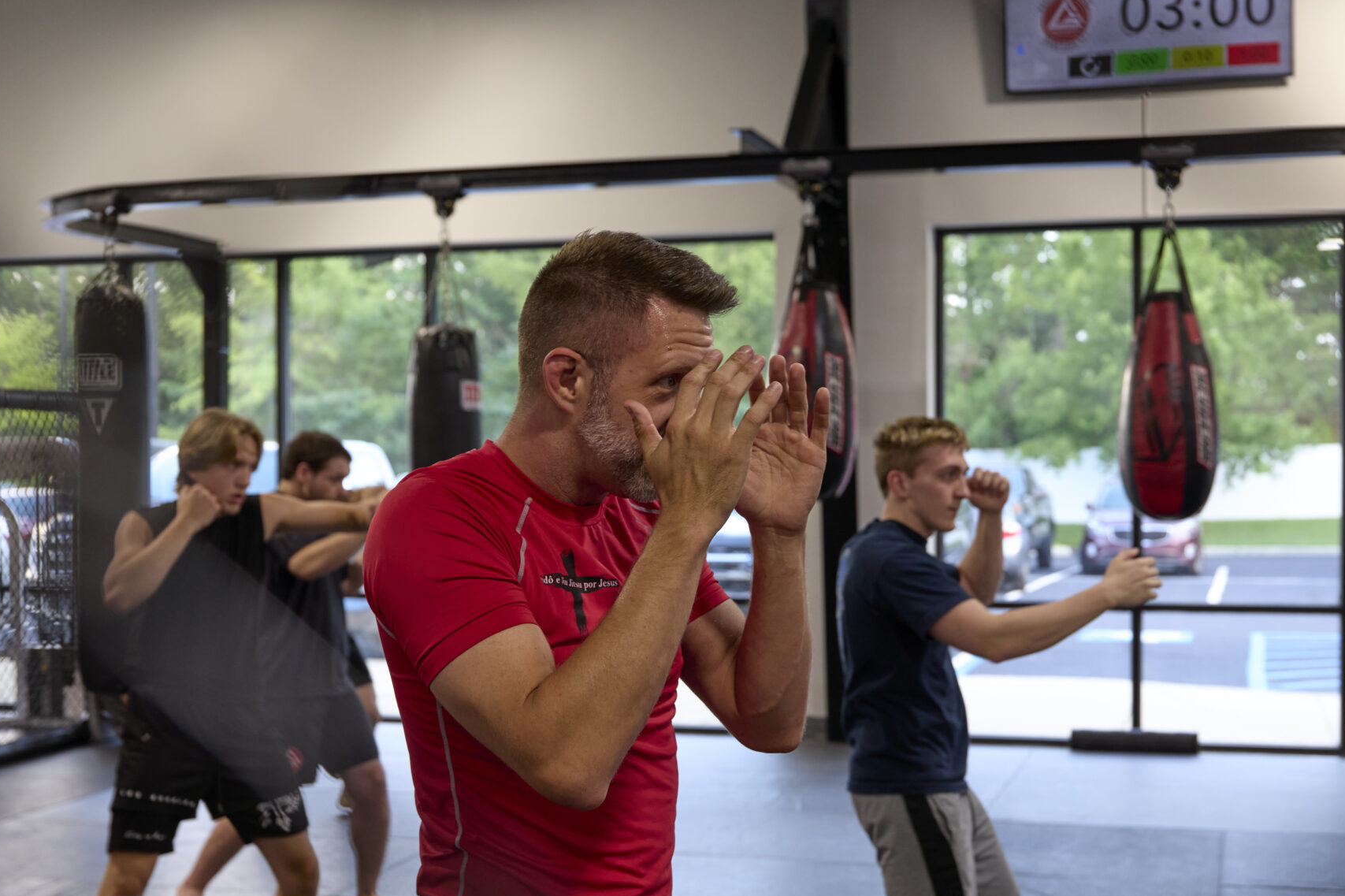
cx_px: 719
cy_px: 501
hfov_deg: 38.9
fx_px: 1905
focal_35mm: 51
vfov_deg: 26.4
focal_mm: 34
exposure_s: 1/200
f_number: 3.5
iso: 800
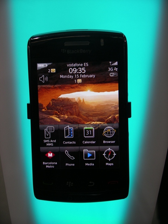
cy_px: 112
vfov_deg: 36.8
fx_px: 336
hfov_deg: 28.0
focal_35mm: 52
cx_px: 84
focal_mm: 10.9
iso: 160
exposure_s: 1/80
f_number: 3.2
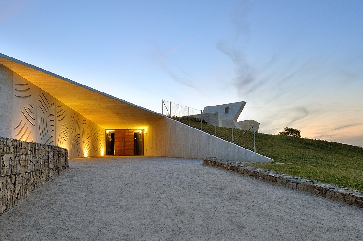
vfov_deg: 47.5
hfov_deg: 67.3
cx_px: 165
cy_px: 145
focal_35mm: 27
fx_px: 272
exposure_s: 1/2
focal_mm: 14
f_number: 14
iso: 320
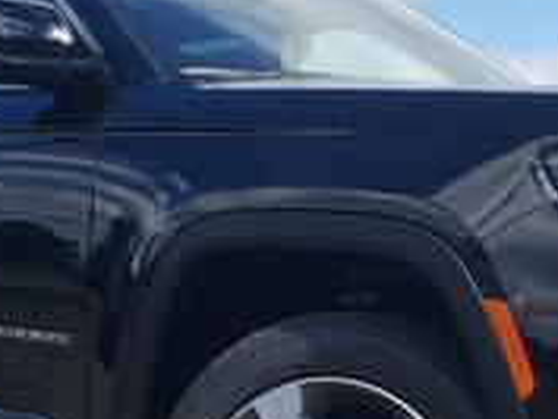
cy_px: 362
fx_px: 1516
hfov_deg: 20.8
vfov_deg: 15.6
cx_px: 356
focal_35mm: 94
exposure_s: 1/914
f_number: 2.4
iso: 50
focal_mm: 4.3
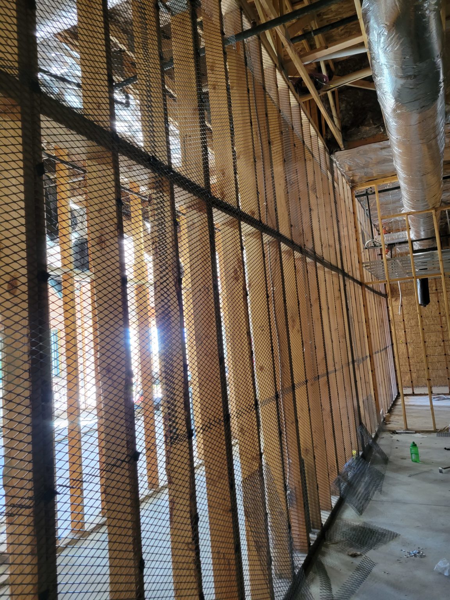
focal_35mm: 26
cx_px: 225
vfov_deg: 67.3
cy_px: 300
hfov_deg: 53.1
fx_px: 451
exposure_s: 1/40
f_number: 1.8
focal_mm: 5.4
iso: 250
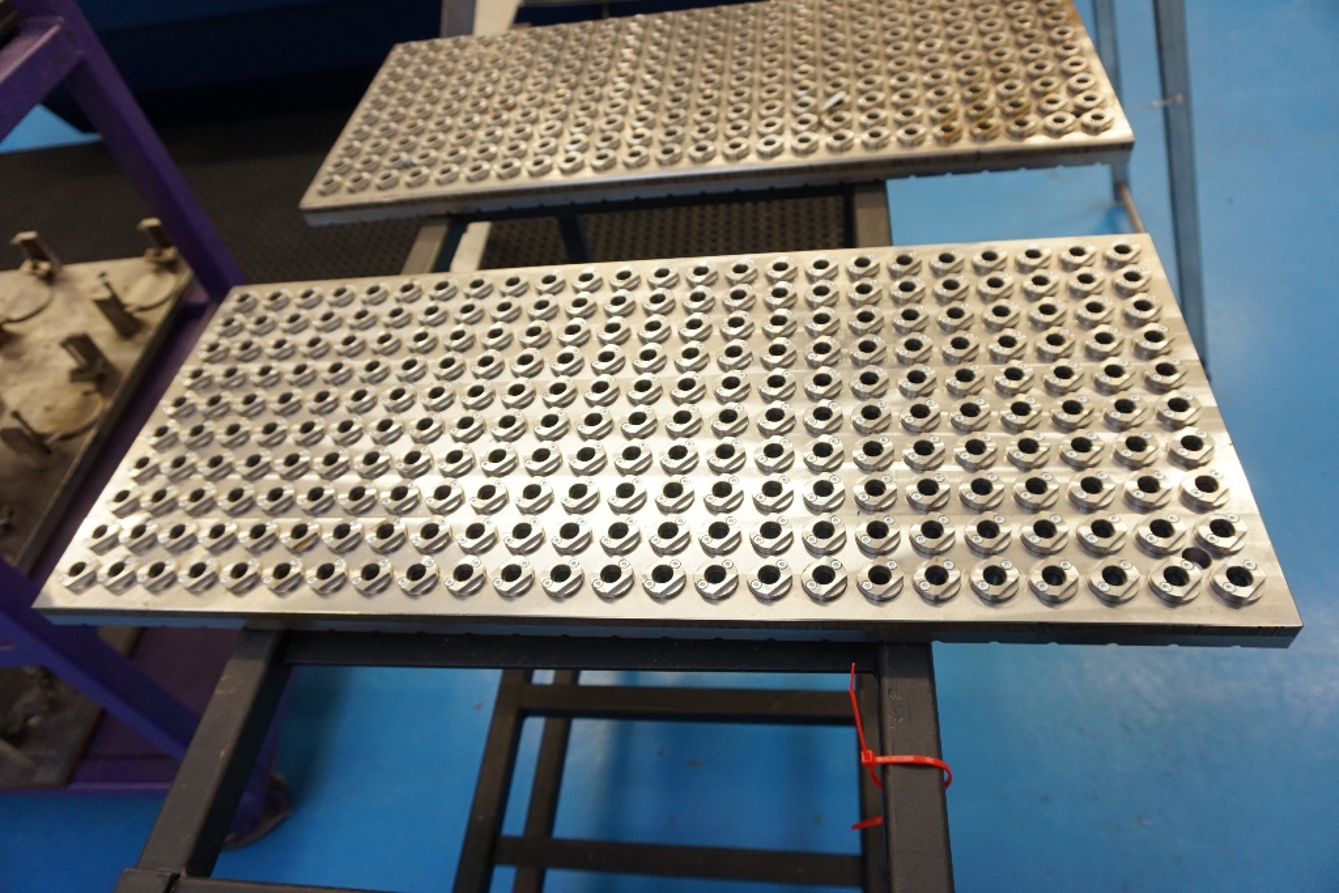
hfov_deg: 73.7
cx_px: 670
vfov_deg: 53.1
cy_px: 446
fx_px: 893
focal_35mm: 24
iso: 640
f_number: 4
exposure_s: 1/60
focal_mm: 16
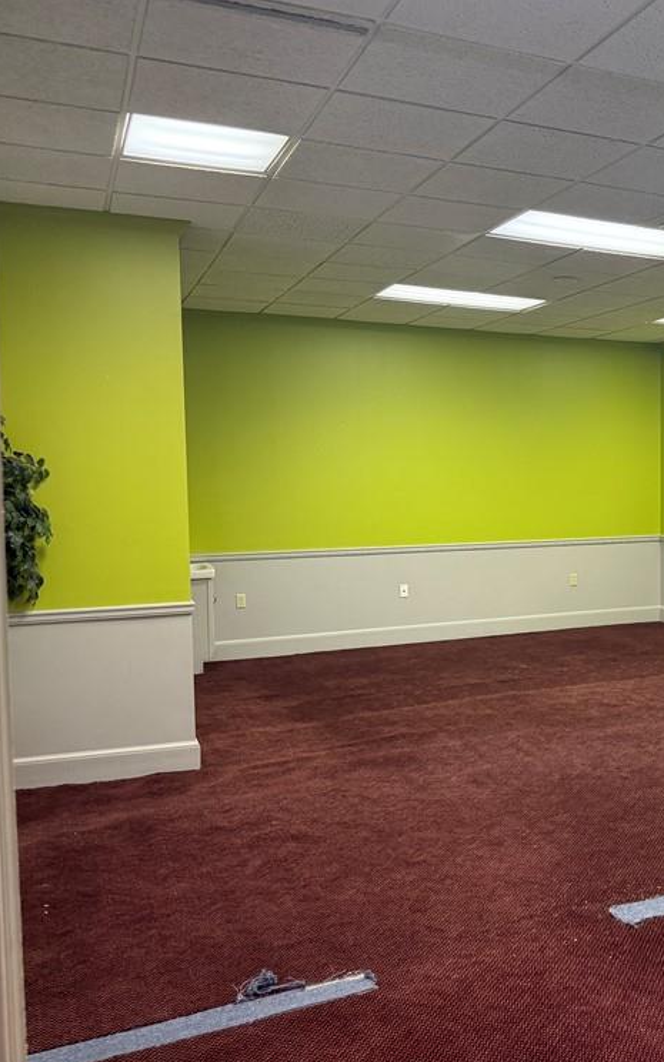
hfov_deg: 33.4
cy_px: 524
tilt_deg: -3.8
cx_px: 657
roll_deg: +0.0
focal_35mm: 35
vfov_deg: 55.3
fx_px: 1013
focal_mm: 6.76
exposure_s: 1/60
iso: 250
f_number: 1.78
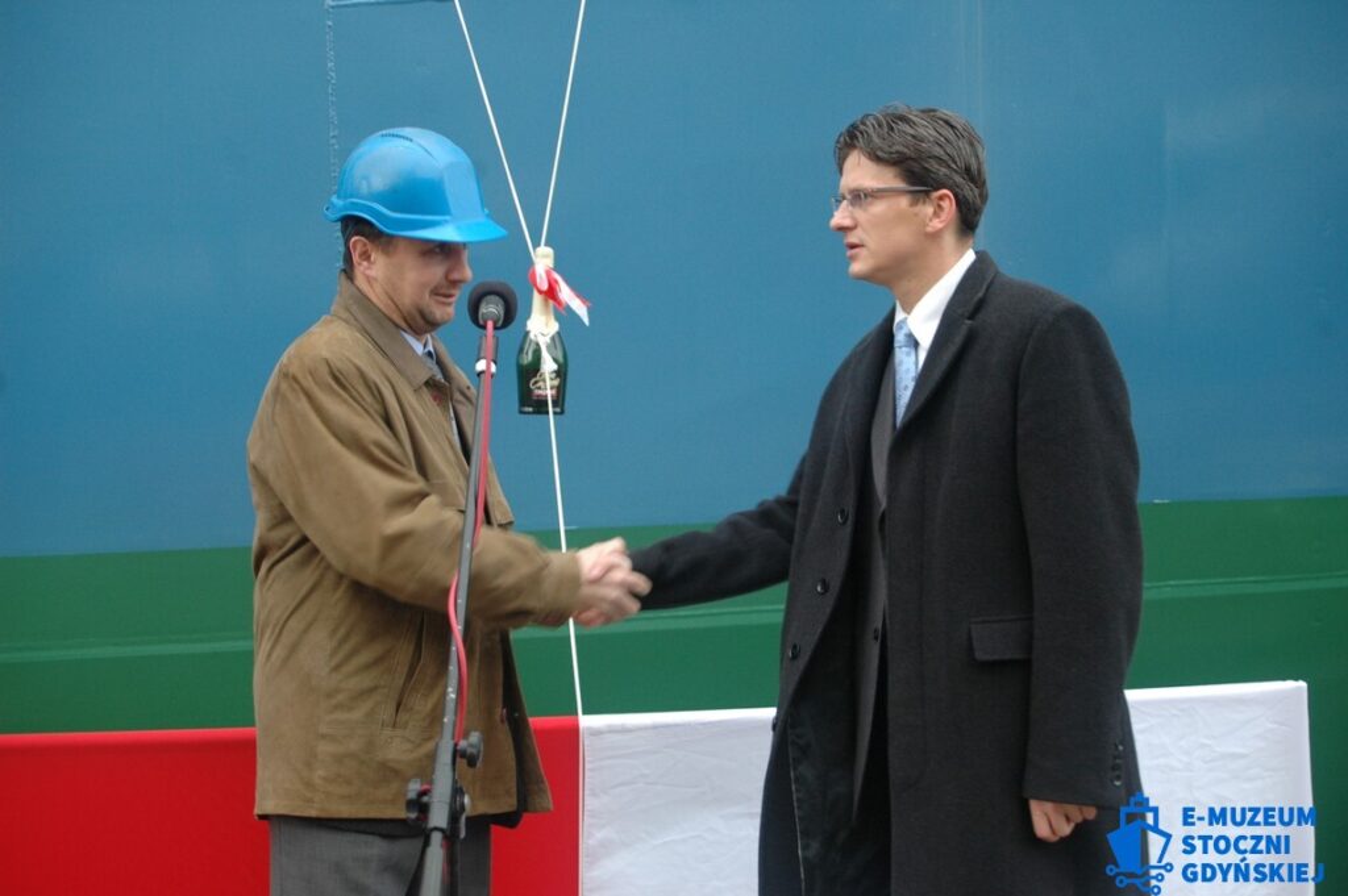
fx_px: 2525
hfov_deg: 29.9
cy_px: 448
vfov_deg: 20.1
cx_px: 674
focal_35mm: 68
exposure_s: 1/80
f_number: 5.6
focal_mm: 45
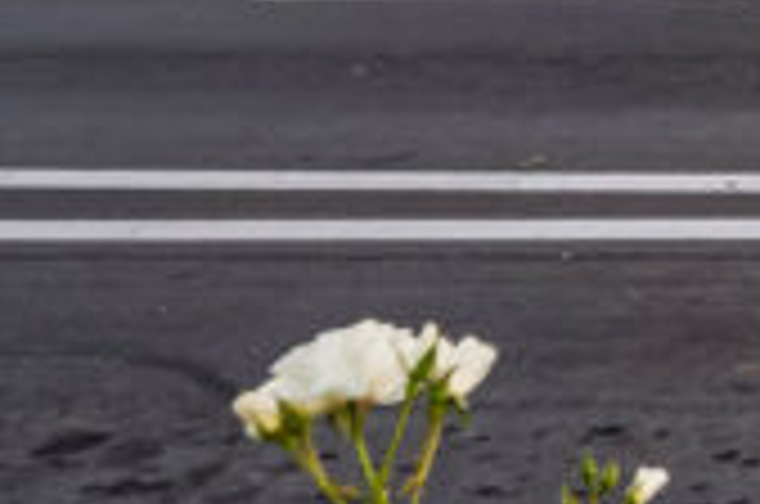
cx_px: 1641
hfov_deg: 16.3
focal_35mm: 85
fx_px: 1791
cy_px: -497
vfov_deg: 13.7
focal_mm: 14
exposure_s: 1/4
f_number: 10
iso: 100
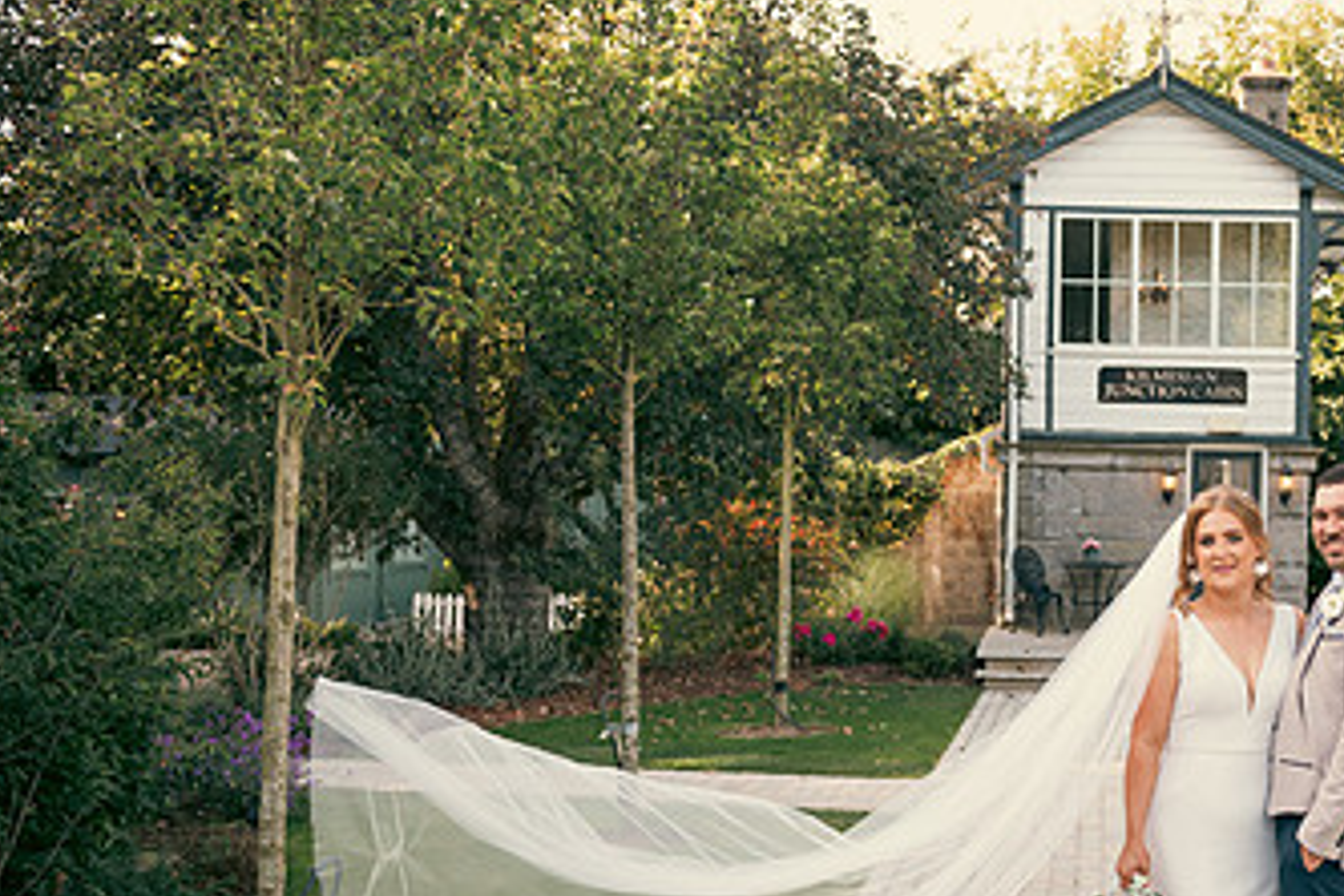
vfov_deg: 22.2
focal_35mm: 61
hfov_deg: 31.9
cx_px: 1110
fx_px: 2277
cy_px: 587
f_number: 3.5
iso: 160
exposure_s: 1/200
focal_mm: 35
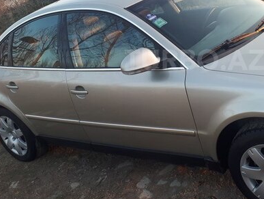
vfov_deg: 31.2
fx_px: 351
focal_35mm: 46
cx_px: 194
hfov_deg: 40.2
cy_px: 60
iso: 50
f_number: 1.9
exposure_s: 1/100
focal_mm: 3.6
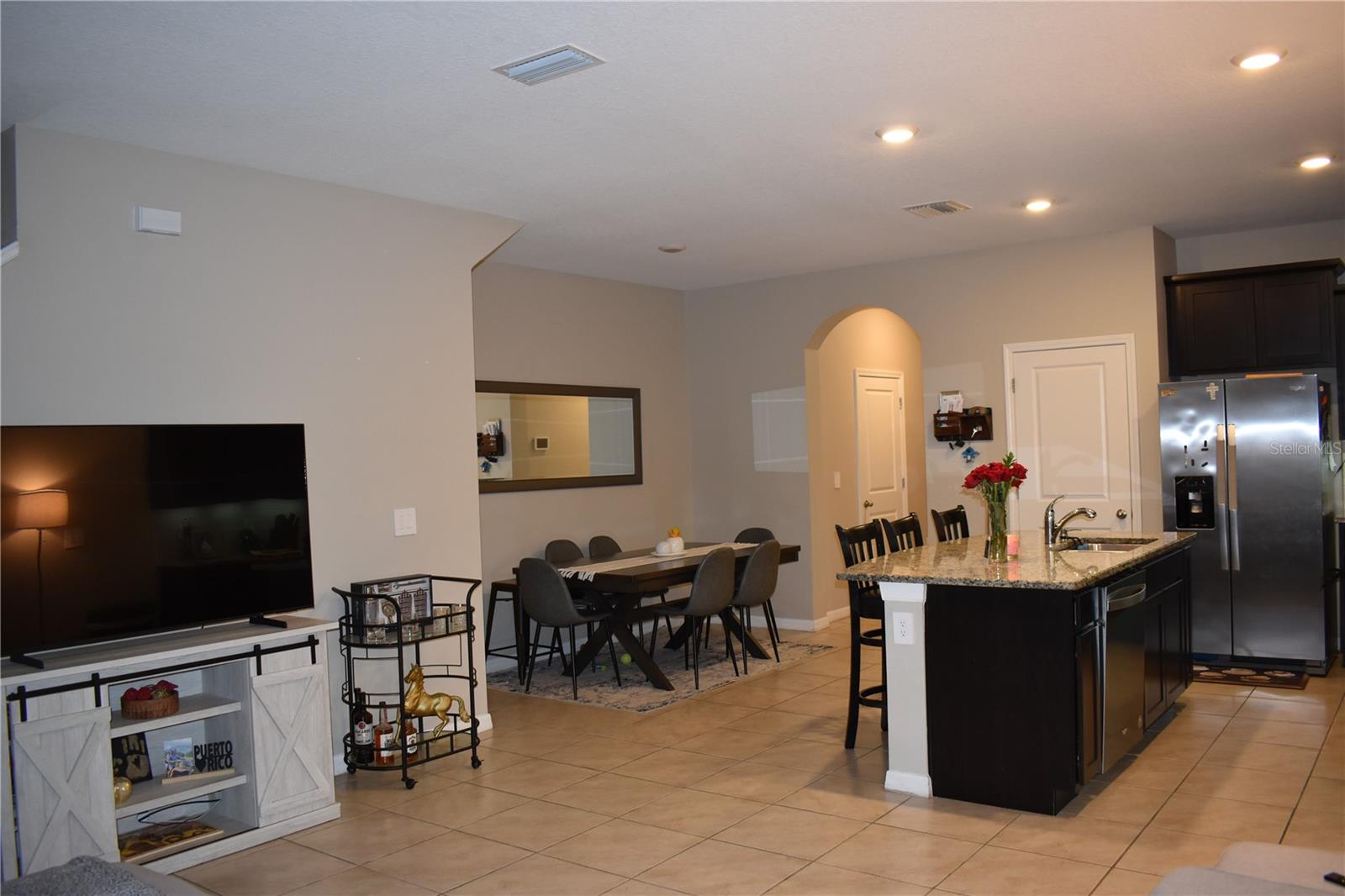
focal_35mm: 27
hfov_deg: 67.4
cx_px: 672
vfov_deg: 47.9
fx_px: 1008
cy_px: 448
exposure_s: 1/60
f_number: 4
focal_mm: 18
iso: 800
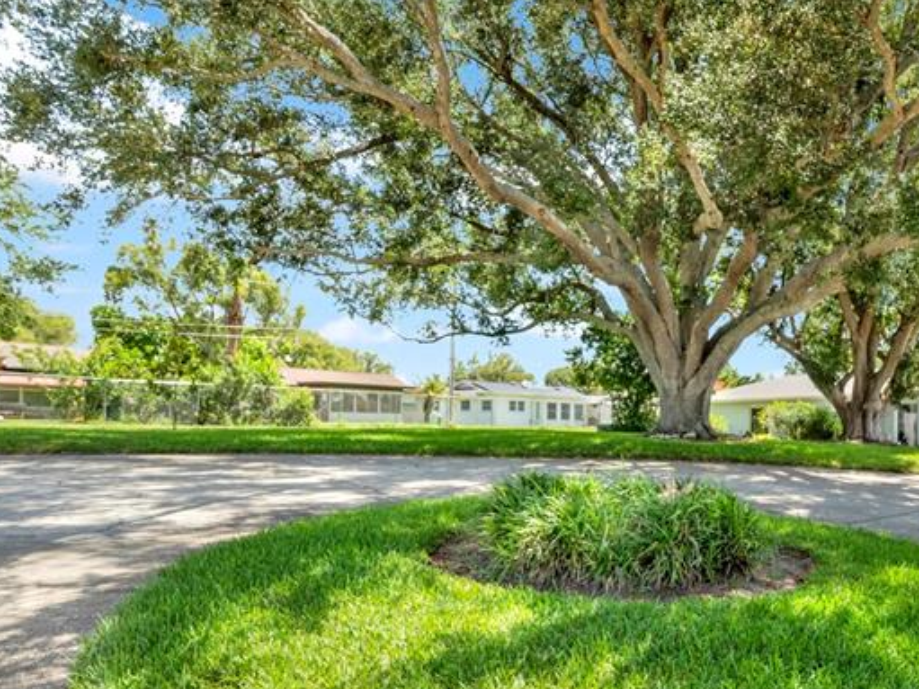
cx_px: 622
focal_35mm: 27
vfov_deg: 50.7
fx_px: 717
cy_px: 440
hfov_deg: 63.5
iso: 250
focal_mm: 14
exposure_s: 1/320
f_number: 7.1
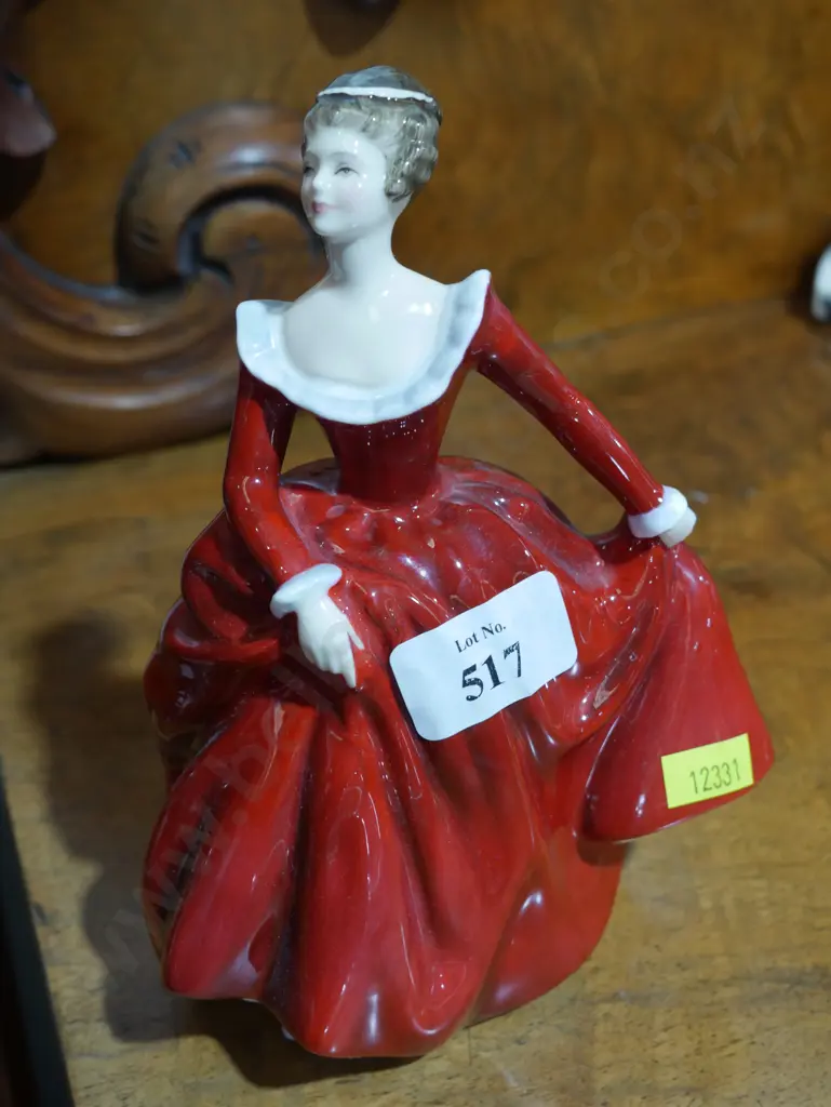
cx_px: 416
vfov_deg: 39.6
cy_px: 554
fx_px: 1535
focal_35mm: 48
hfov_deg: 30.3
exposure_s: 1/60
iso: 800
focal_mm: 24
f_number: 5.2
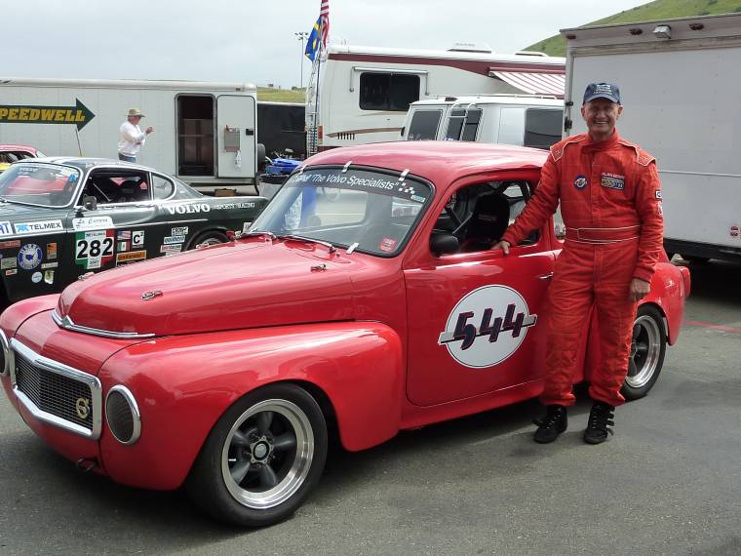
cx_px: 370
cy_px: 278
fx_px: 878
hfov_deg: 45.8
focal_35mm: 41
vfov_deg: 35.1
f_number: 4
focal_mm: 4.7
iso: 125
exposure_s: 1/500
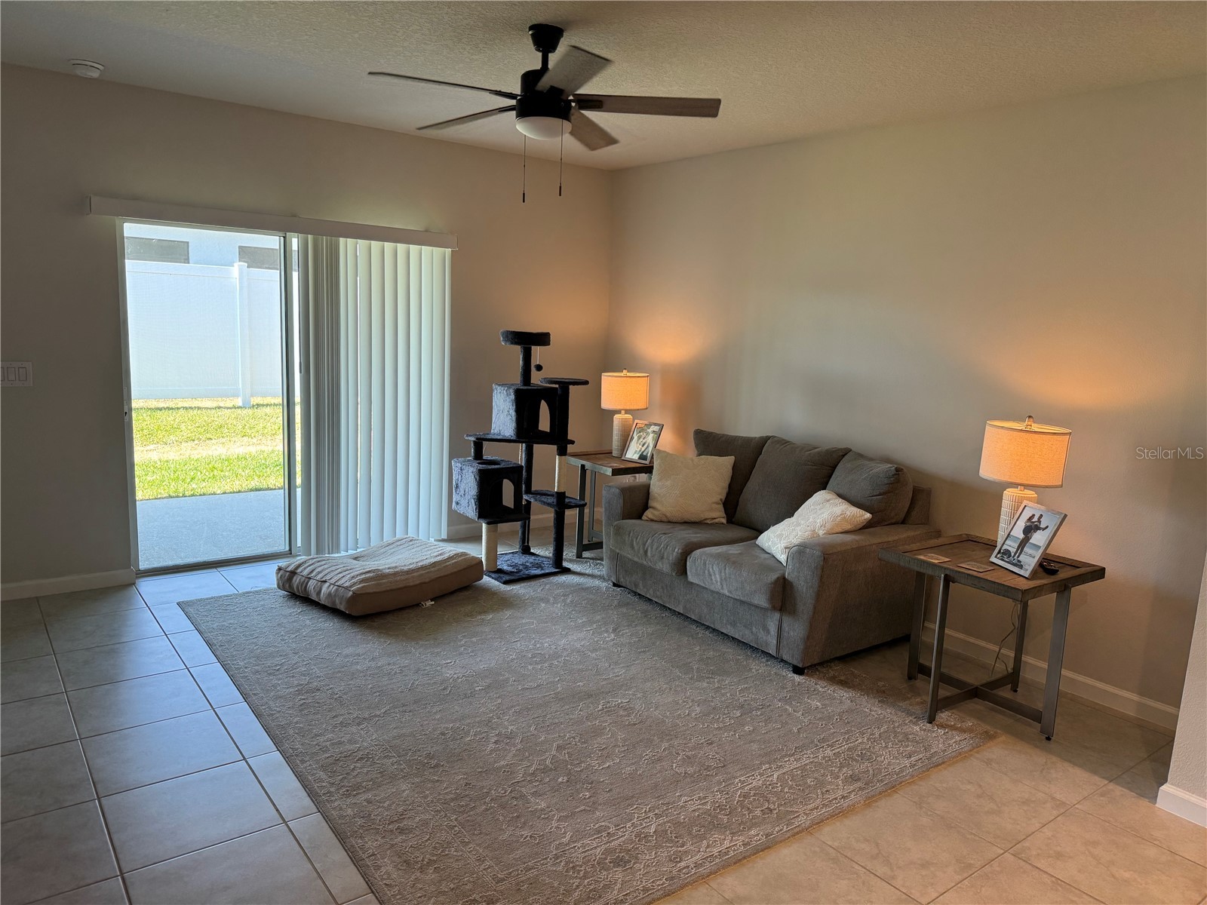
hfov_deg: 71.6
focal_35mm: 24
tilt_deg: -9.6
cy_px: 452
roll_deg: -2.9
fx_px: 837
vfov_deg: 56.8
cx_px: 604
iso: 160
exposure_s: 1/120
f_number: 1.78
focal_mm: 6.76
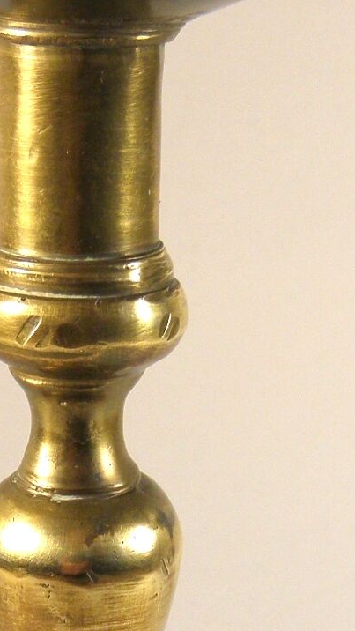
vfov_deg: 19.0
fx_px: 1823
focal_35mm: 109
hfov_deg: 11.1
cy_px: 646
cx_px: 107
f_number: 3.5
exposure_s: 1/100
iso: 100
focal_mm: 5
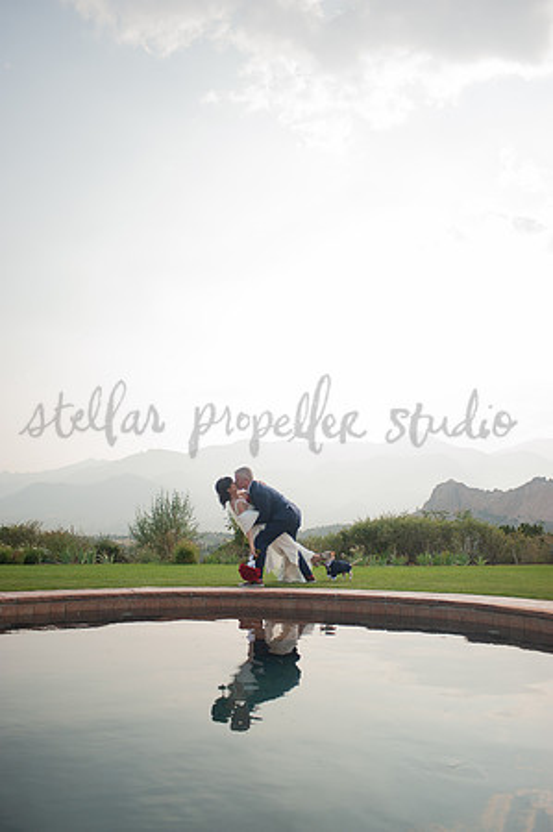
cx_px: 276
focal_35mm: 28
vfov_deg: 65.5
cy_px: 416
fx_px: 647
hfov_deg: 46.3
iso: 400
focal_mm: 28
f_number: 2.8
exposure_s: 1/2500
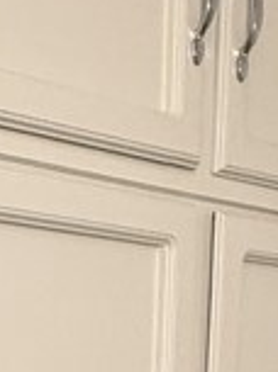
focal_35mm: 94
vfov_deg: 19.0
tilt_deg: -6.6
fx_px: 1011
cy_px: 513
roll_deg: -1.6
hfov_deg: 15.3
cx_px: -24
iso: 400
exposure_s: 1/60
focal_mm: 2.22
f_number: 2.2
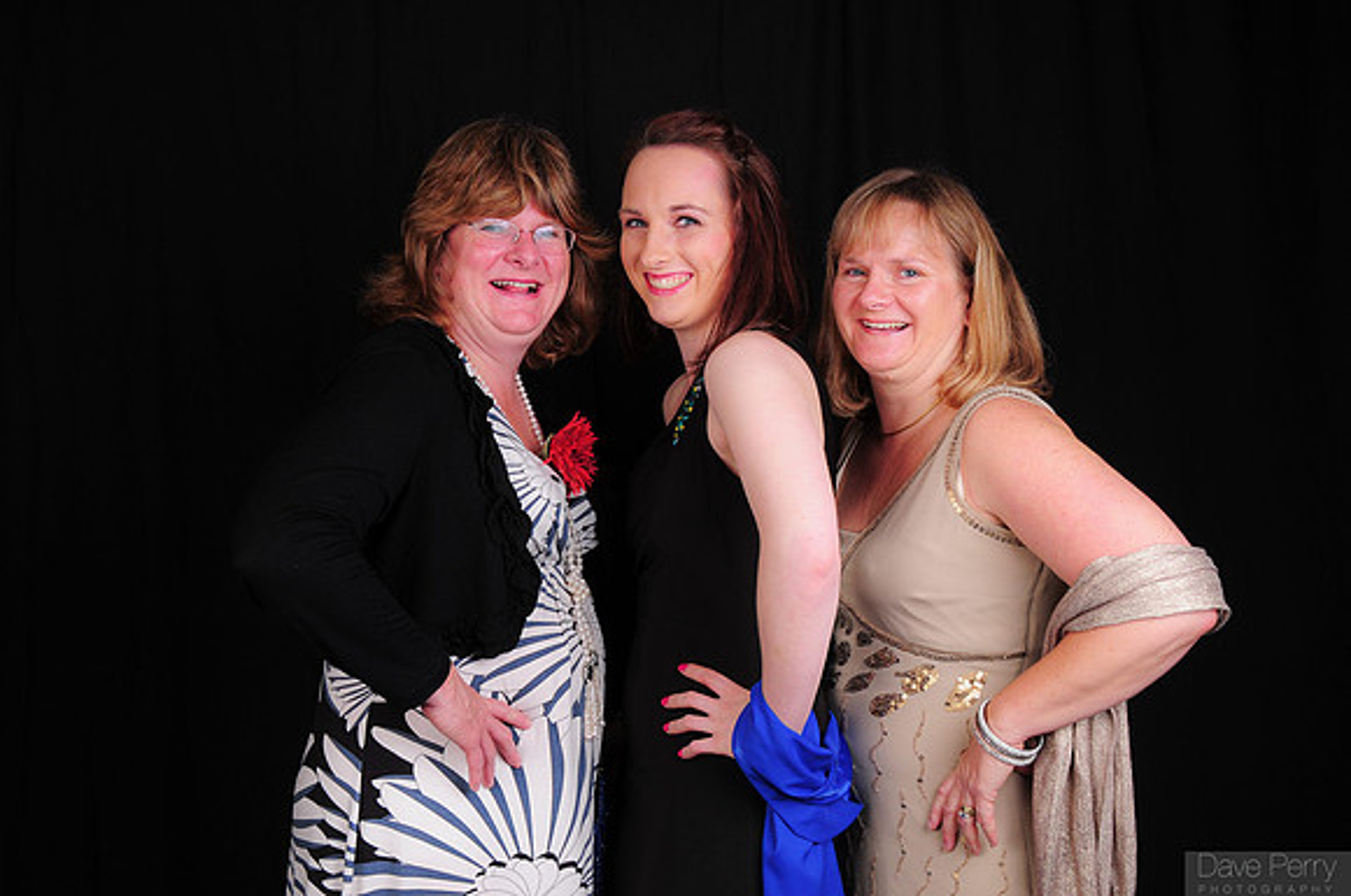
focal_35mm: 44
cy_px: 448
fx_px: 1630
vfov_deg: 30.8
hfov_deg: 45.0
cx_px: 676
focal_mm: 29
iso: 200
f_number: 8
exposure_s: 1/125
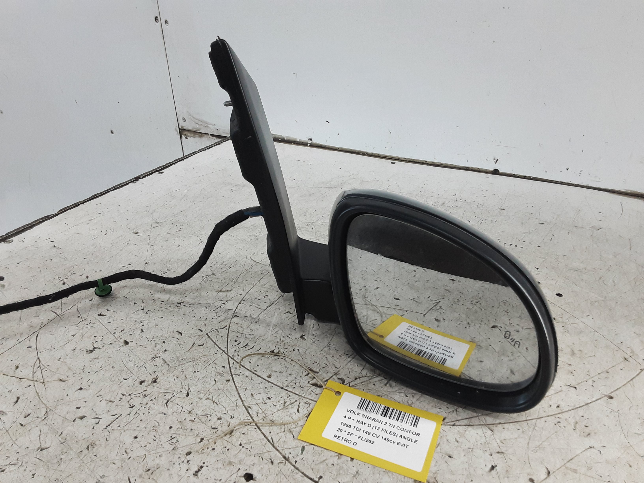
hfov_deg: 65.3
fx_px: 502
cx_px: 322
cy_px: 242
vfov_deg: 51.4
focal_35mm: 27
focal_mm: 2.91
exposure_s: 1/50
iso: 125
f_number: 1.9
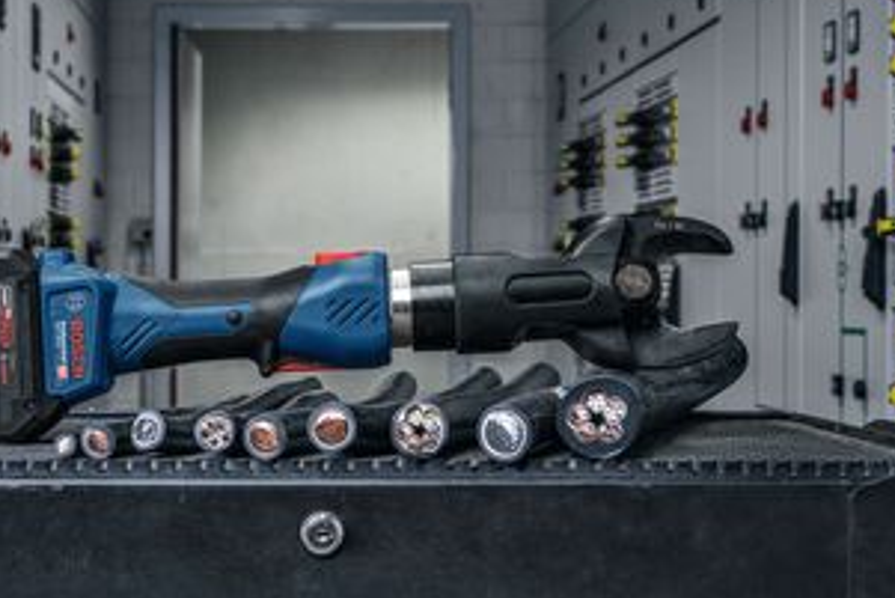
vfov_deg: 14.7
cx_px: 321
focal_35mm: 93
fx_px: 2313
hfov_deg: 21.8
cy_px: 305
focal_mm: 70
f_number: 14
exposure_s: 1/40
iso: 640
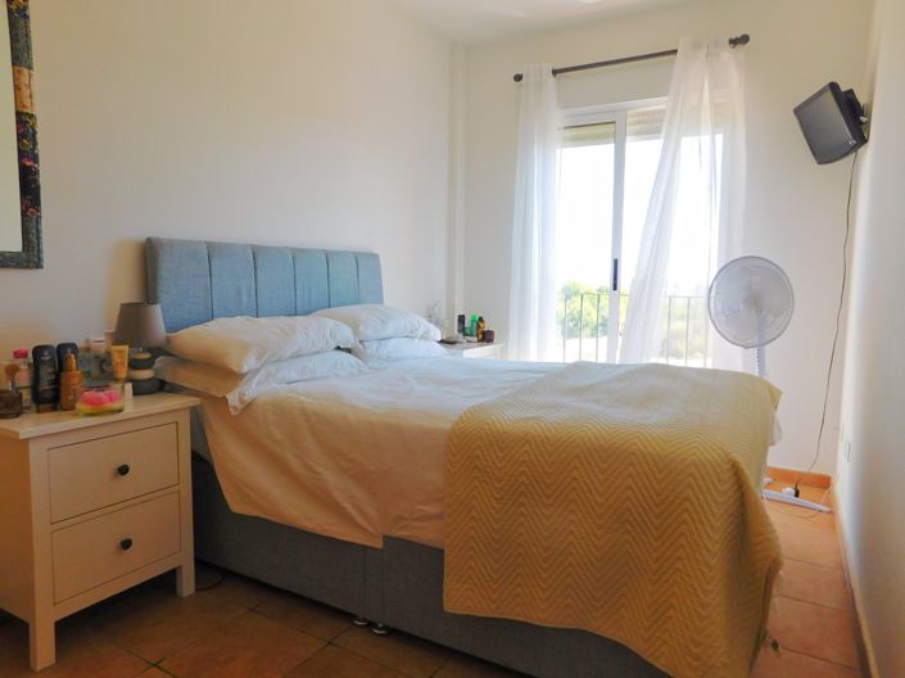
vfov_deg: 58.8
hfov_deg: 74.0
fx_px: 601
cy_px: 339
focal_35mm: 23
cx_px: 452
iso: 125
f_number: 3
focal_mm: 4
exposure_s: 1/160
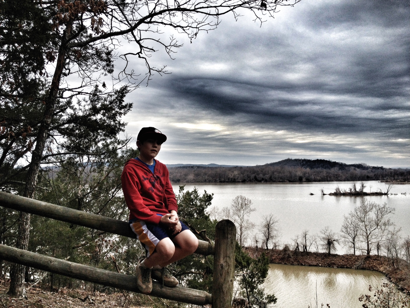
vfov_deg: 40.7
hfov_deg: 52.6
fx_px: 415
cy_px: 154
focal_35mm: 35
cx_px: 205
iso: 50
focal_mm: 4.28
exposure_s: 1/673
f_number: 2.4
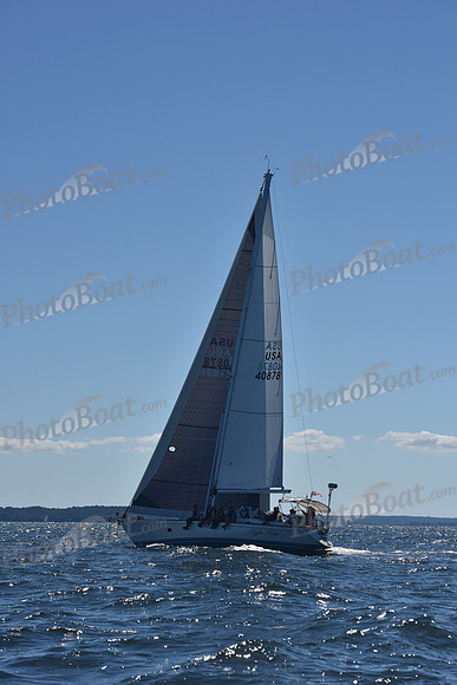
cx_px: 228
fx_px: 1808
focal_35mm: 95
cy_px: 342
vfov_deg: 21.5
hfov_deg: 14.4
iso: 200
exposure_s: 1/800
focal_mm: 95
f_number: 7.1
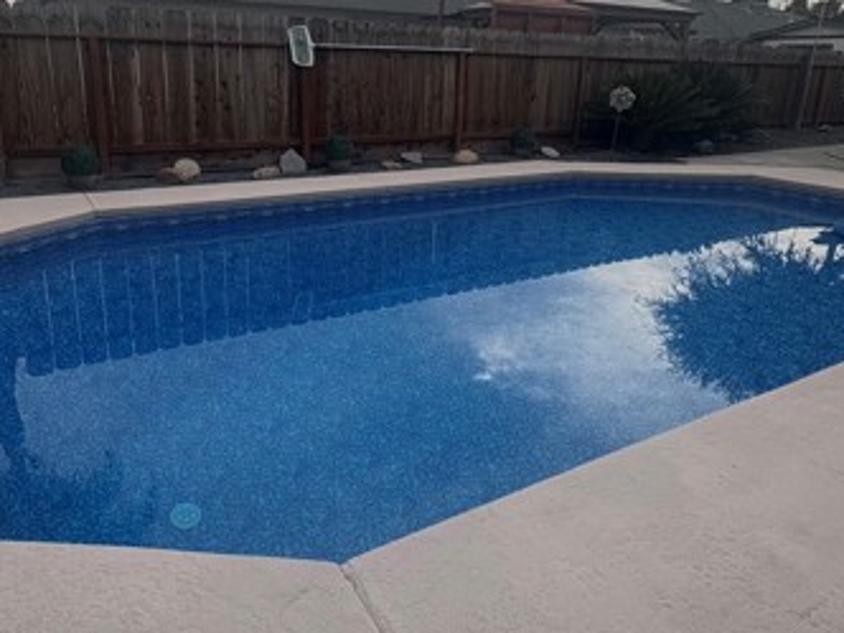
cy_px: 244
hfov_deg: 65.1
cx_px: 366
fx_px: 658
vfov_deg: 50.9
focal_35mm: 27
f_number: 2.2
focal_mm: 2.22
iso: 40
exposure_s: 1/734
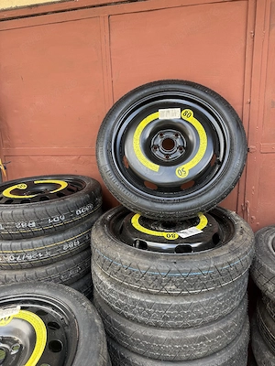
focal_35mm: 24
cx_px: 138
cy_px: 183
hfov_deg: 56.8
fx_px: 254
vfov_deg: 71.6
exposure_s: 1/122
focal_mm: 6.76
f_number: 1.78
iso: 100
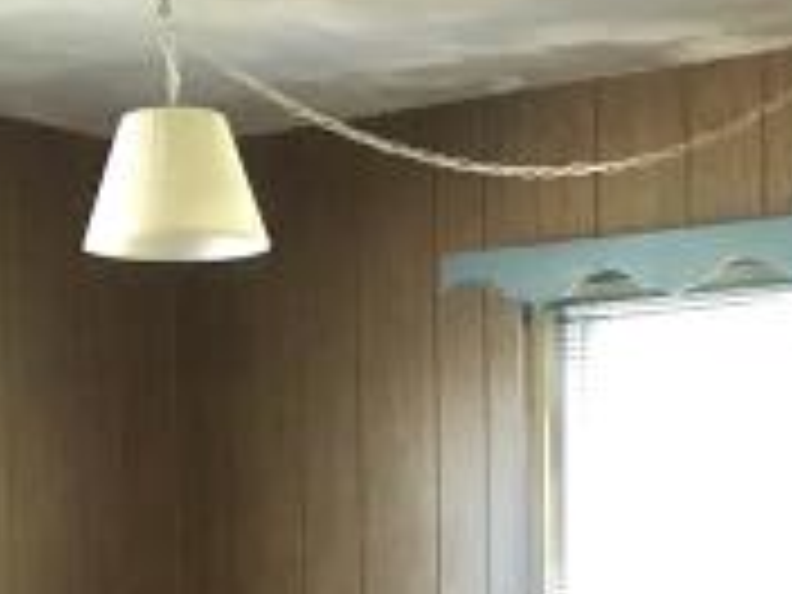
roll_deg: +0.6
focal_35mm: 102
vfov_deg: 13.9
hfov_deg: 19.2
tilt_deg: -4.8
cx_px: 500
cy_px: 792
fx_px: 2334
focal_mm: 3.99
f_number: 1.8
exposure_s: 1/9
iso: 100
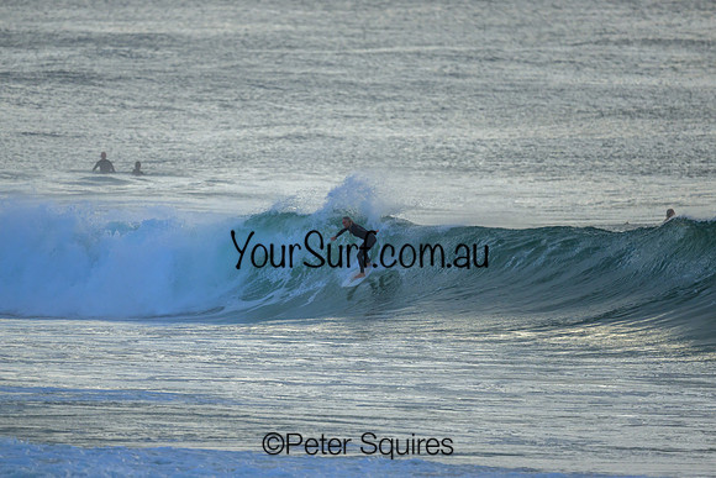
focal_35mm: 800
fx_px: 15914
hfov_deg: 2.6
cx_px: 358
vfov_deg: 1.7
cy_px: 239
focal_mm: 800
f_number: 6.3
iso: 800
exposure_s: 1/2500
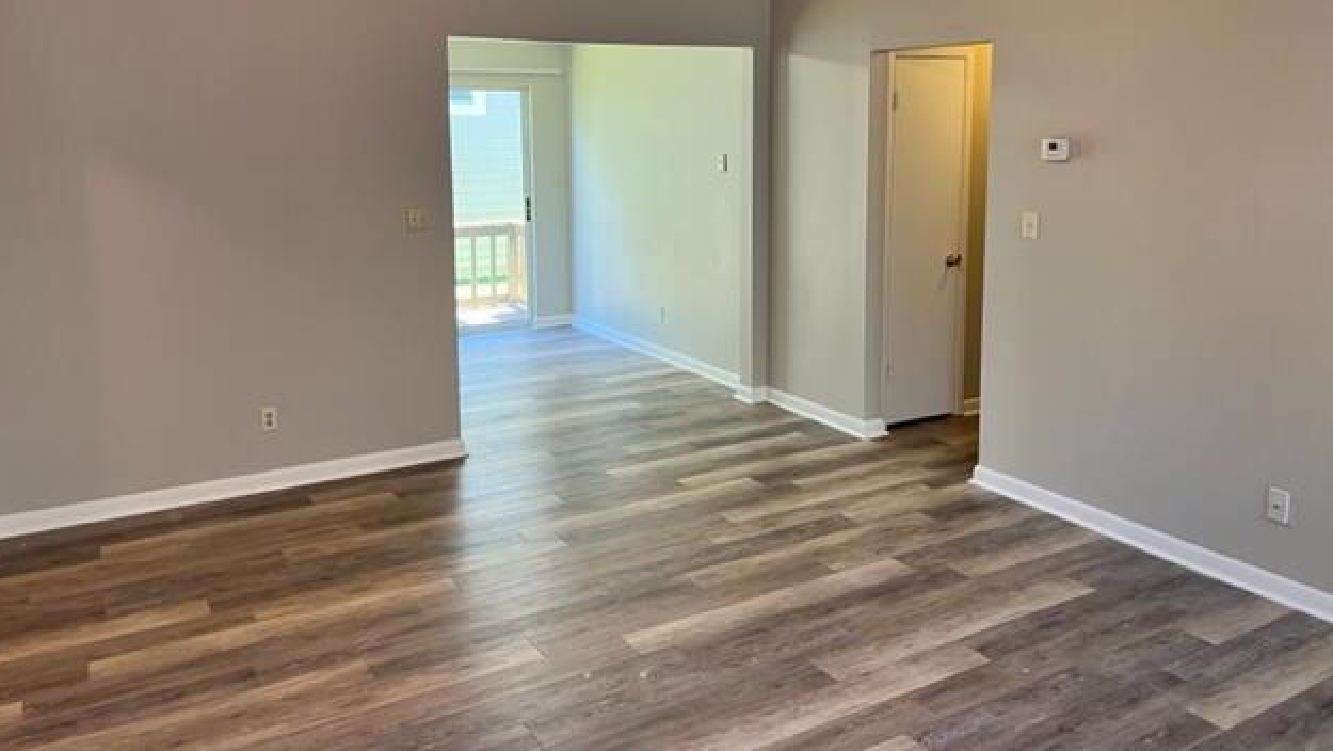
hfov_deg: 66.0
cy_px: 256
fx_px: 1025
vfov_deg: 39.8
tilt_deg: -8.9
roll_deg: +0.9
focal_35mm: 29
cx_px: 657
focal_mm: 5.7
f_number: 1.5
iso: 80
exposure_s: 1/60
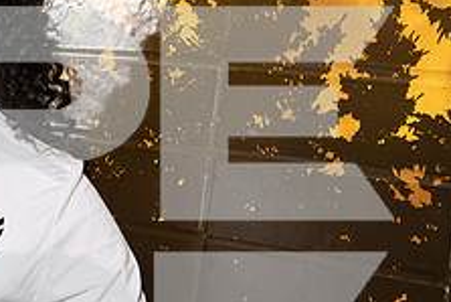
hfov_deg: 15.1
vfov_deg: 10.6
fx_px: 1630
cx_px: -121
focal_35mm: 130
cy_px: 115
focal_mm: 50
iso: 800
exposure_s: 1/250
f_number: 8
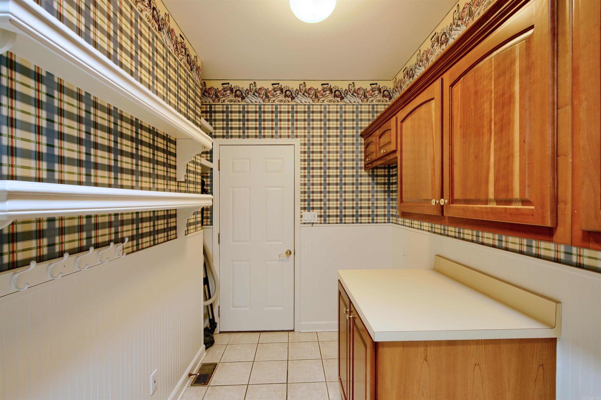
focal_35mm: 16
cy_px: 200
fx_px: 259
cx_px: 300
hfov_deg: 98.5
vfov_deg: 75.5
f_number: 8
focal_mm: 15.5
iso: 22800
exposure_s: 1/15
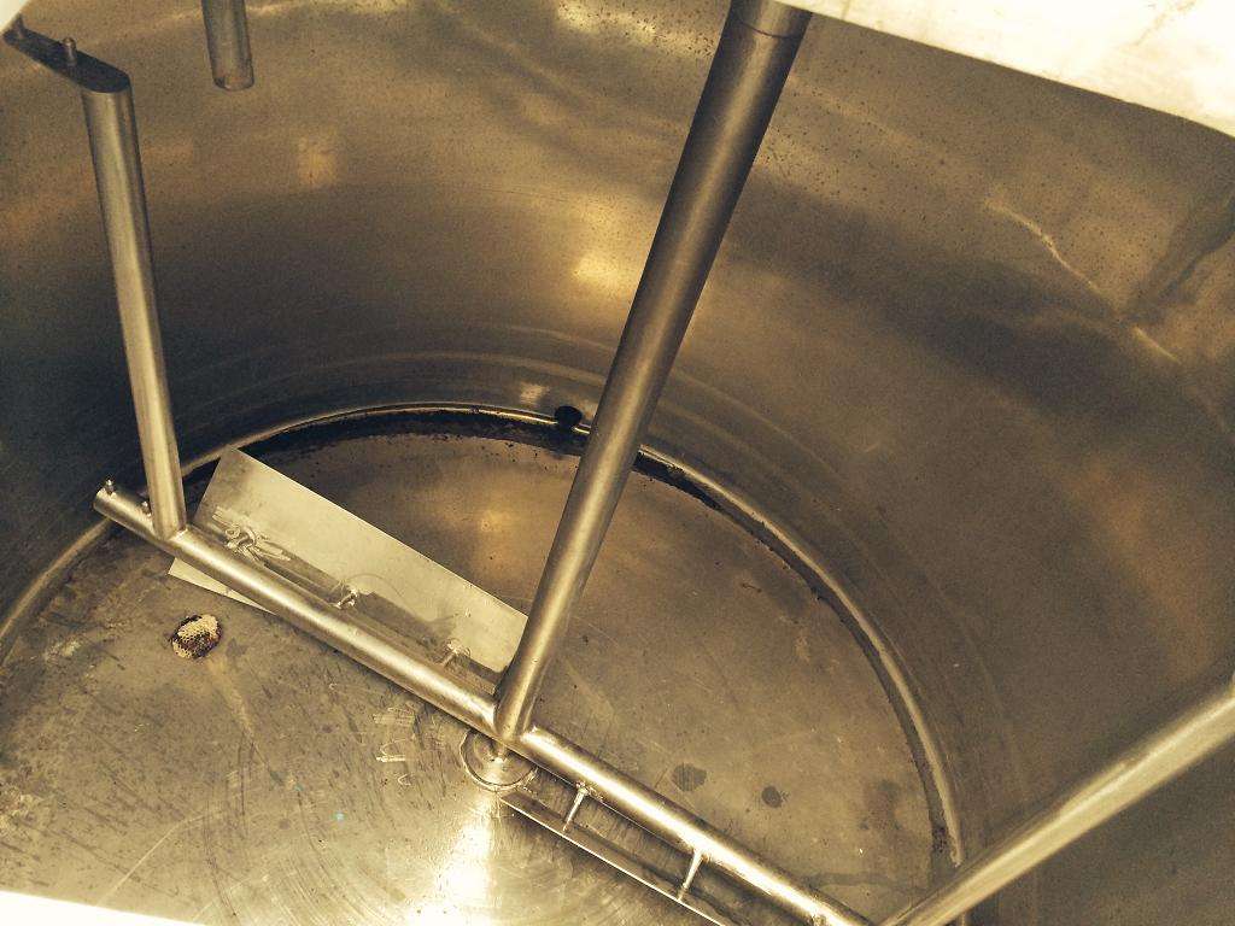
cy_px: 463
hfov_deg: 60.0
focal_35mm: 30
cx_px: 618
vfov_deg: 46.8
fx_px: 1070
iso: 100
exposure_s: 1/30
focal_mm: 4.12
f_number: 2.2
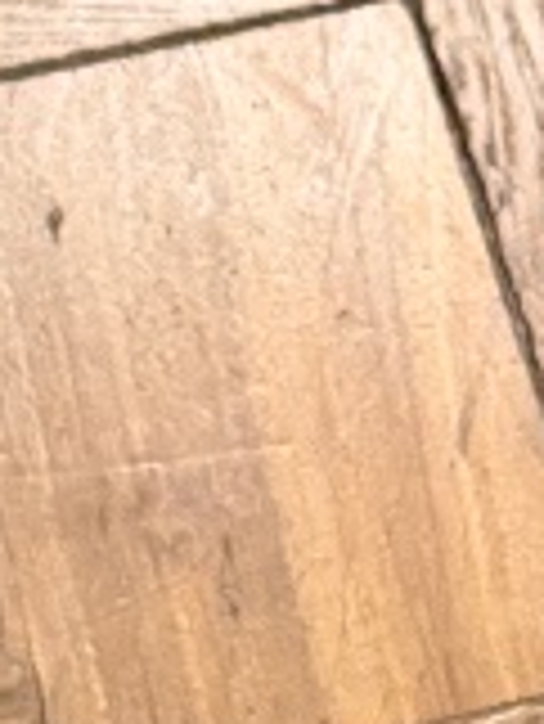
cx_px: -872
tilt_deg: -62.6
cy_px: -1345
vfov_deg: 9.2
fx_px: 3746
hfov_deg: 7.6
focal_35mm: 179
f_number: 1.78
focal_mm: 6.76
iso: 640
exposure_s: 1/33
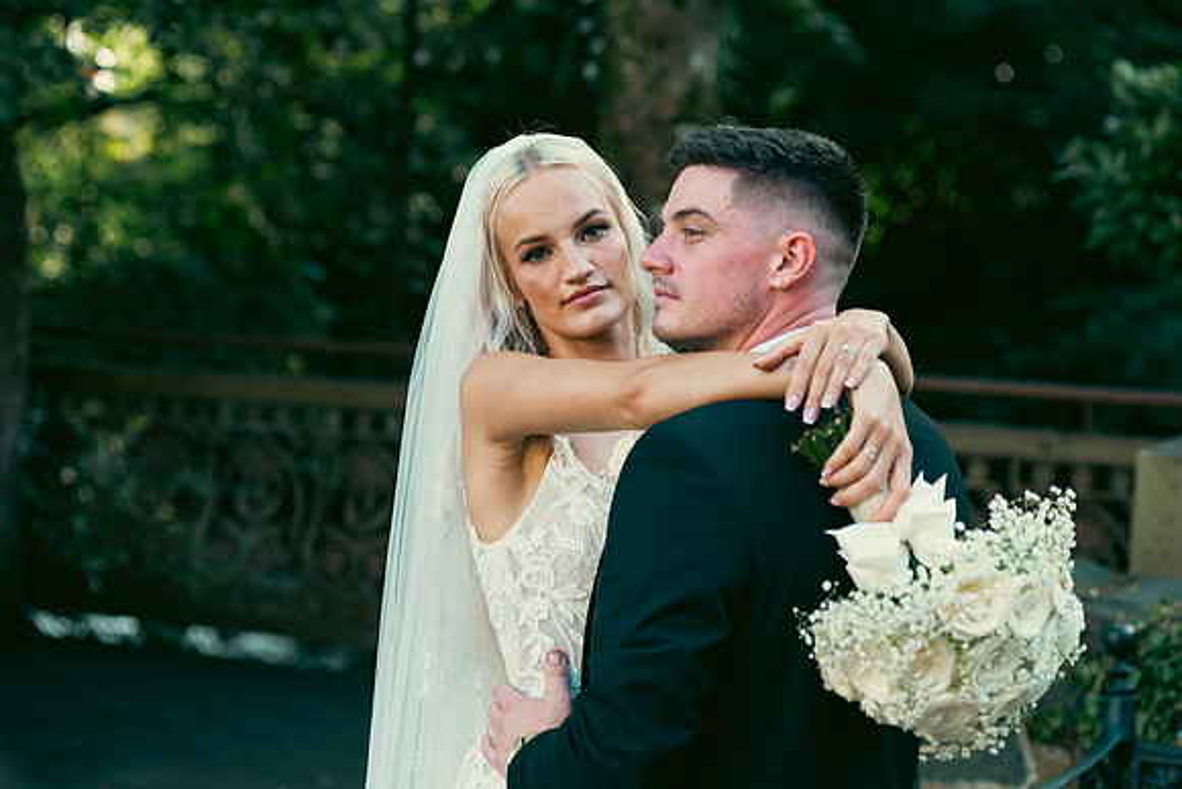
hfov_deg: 22.1
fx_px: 3021
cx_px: 591
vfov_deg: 14.9
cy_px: 394
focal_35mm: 92
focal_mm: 92
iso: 200
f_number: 3.5
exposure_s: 1/200
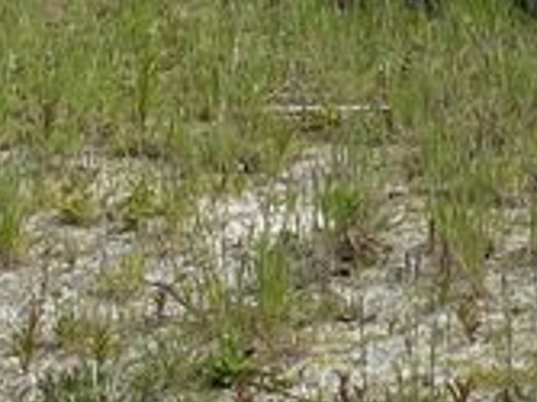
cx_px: 527
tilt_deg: +0.1
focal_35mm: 173
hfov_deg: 11.3
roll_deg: +2.1
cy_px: -516
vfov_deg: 8.0
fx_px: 2682
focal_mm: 4.25
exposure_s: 1/3731
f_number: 1.8
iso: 32
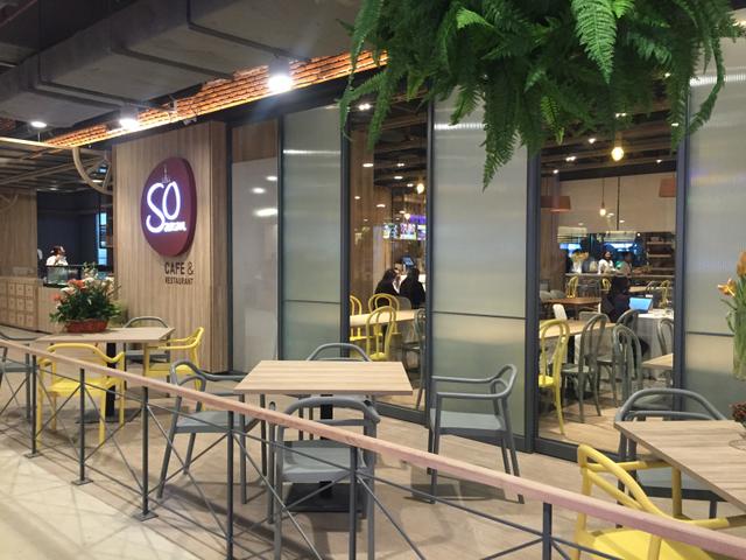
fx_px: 625
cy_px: 280
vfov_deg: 48.2
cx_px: 373
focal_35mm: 29
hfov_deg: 61.7
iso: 200
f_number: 2.2
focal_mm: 4.15
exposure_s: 1/33
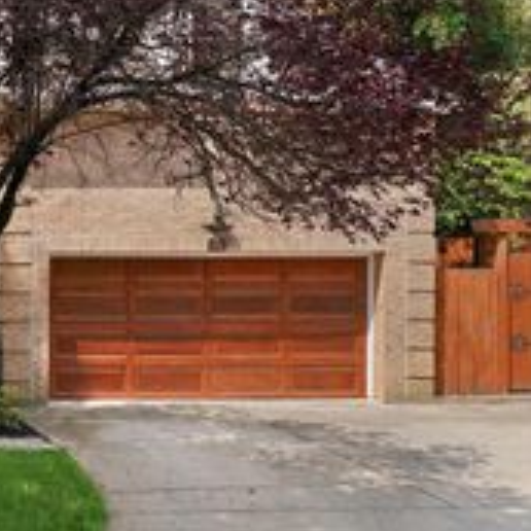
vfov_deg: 25.0
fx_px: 1197
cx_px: -238
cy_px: 233
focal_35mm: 69
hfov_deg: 21.5
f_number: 2.8
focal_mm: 14.4
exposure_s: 1/1600
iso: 320
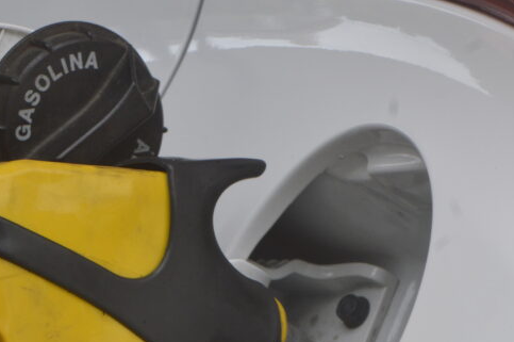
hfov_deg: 5.9
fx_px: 4992
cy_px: 285
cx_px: 78
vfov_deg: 3.9
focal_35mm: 350
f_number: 13
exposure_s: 1/200
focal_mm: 110
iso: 400
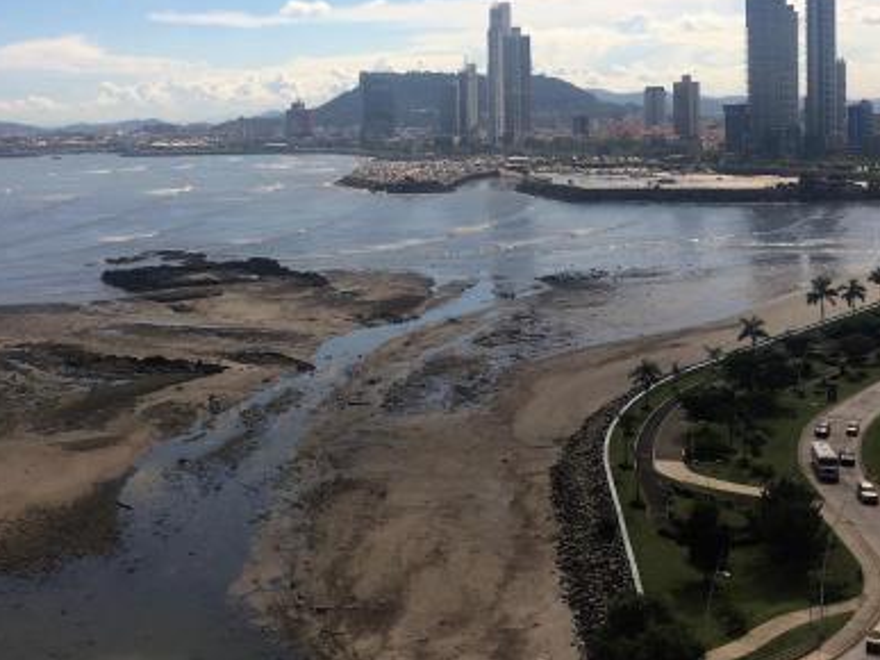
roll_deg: +0.2
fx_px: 1220
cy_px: 155
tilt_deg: -0.7
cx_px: 425
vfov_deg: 29.7
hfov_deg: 39.7
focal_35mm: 48
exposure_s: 1/2053
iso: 32
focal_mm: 4.15
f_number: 2.2
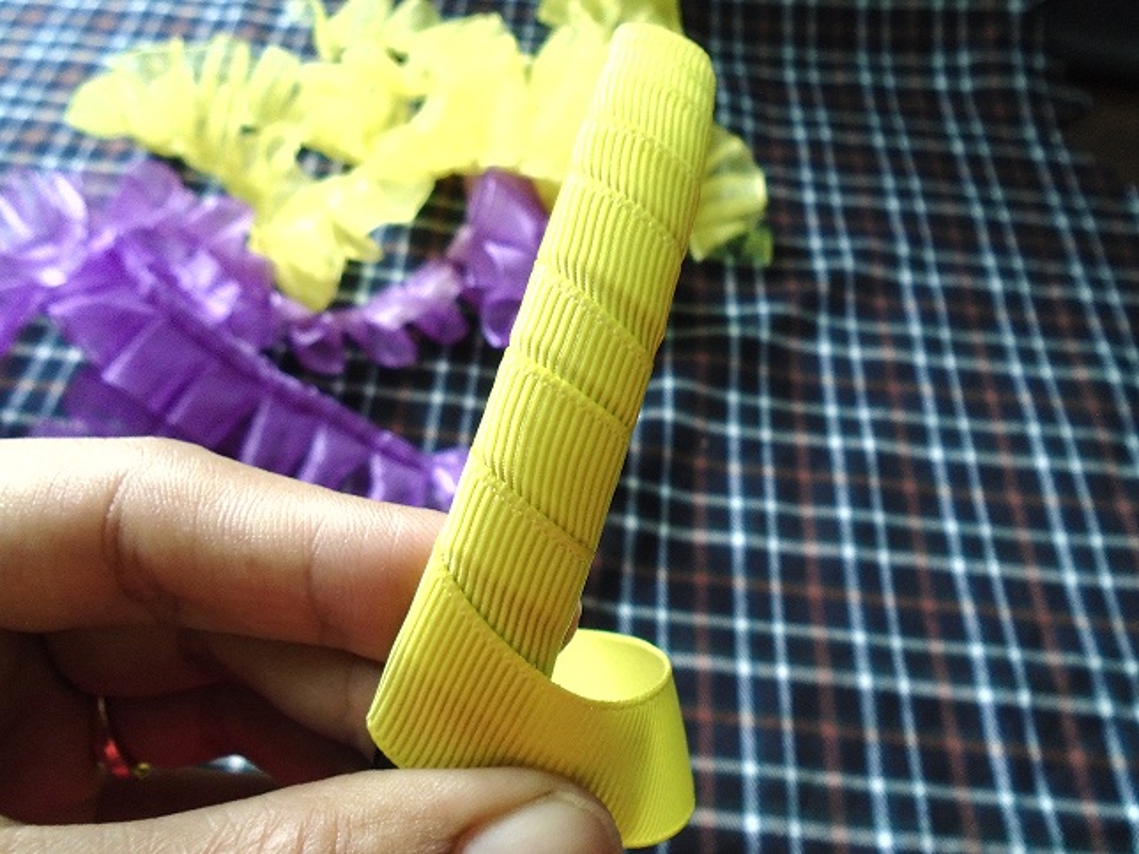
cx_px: 570
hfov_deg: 67.3
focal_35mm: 26
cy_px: 427
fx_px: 856
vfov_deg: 53.1
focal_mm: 4.6
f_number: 3.2
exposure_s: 1/30
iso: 250
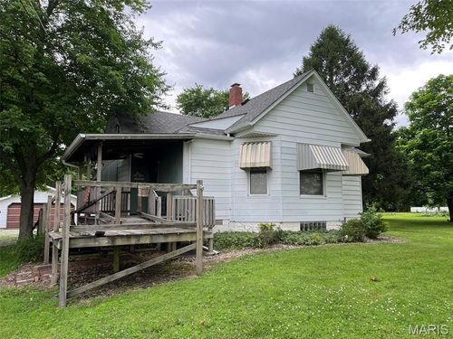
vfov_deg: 53.1
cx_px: 226
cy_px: 170
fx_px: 340
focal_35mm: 26
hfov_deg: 67.3
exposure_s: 1/209
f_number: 1.6
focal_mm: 5.1
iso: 40
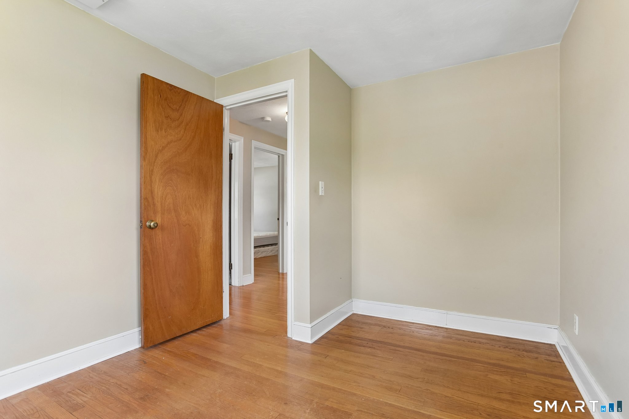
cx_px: 314
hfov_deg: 93.3
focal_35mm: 17
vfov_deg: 70.4
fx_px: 297
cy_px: 210
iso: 400
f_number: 11
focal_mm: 17
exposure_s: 1/13
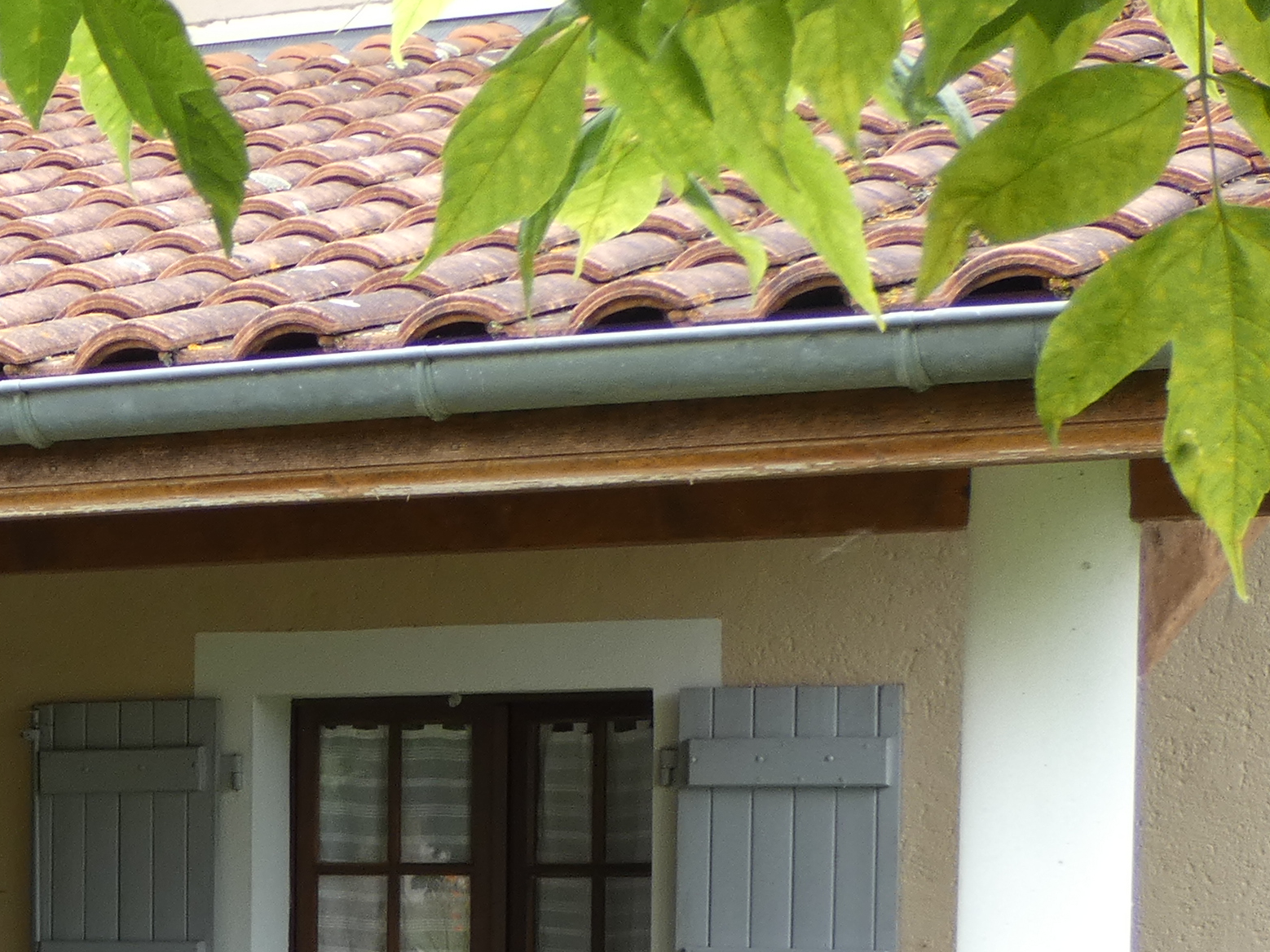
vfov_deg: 13.2
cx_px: -536
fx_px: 4035
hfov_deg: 16.5
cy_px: 1035
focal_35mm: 110
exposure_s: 1/100
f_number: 3.4
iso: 80
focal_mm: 6.2
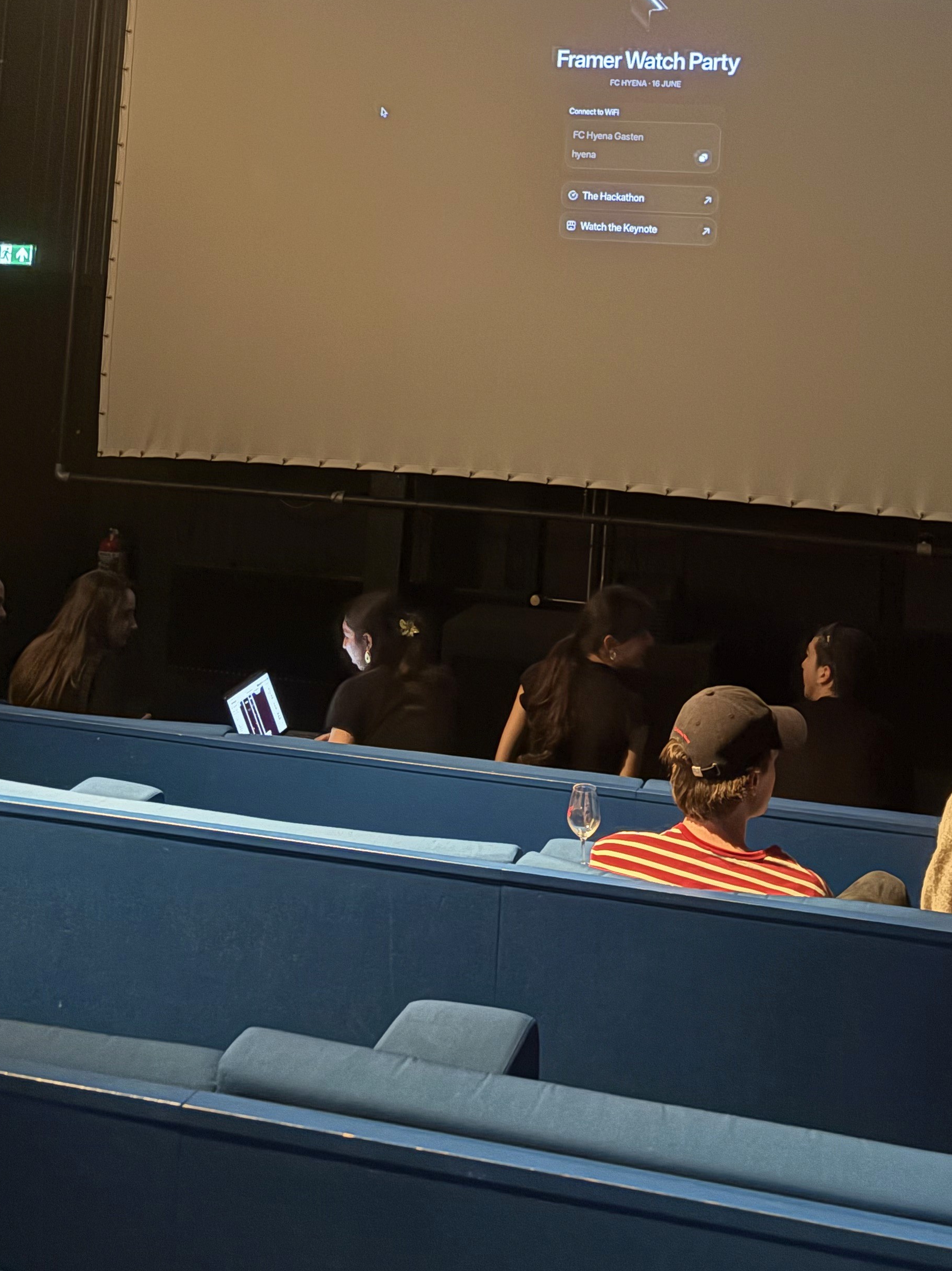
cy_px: 270
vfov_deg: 42.1
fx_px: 1577
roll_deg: -4.3
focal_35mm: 43
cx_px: 588
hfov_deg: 33.4
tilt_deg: +3.0
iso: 1000
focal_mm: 5.96
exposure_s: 1/20
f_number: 1.6
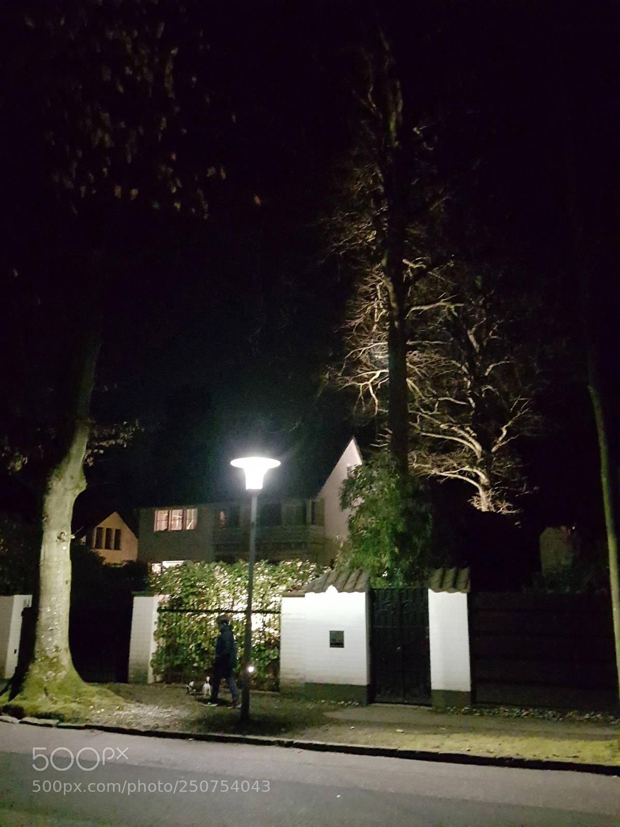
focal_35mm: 26
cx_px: 310
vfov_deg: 67.3
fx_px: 621
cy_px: 414
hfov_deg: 53.1
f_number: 1.7
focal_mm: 4.2
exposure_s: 1/11
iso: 2500
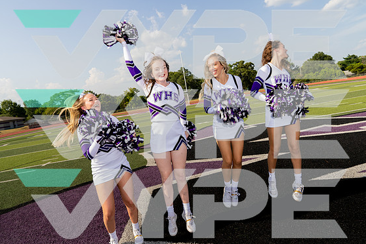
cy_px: 124
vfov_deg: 49.6
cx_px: 182
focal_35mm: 26
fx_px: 264
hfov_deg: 69.4
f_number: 7.1
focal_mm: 25
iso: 100
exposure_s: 1/250
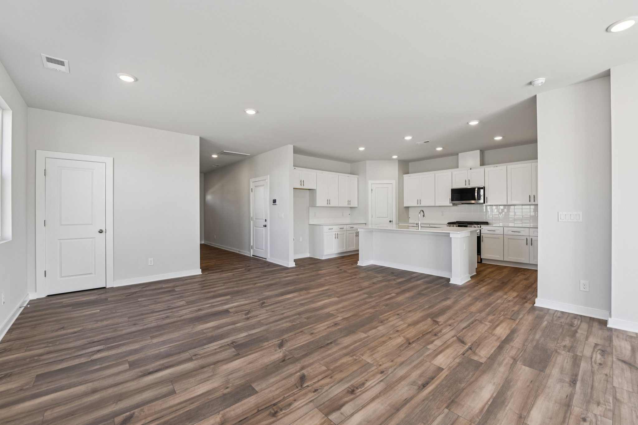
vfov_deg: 77.3
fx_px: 266
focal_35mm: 15
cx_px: 319
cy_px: 212
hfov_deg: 100.4
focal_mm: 15
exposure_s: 1/25
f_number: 8
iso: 200
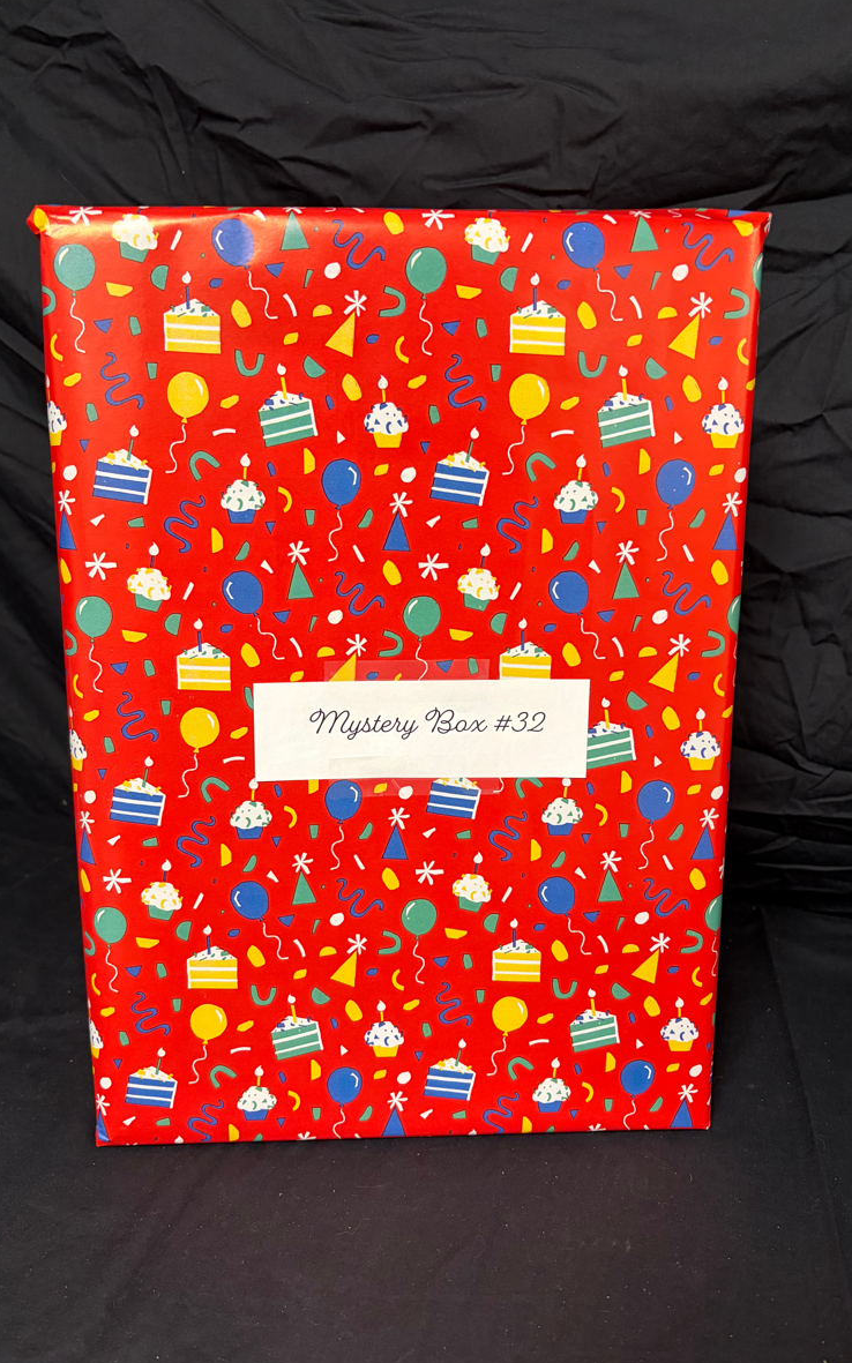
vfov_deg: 66.5
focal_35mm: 28
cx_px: 383
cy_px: 687
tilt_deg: -14.1
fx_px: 1040
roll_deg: +0.1
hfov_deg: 44.5
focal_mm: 5.96
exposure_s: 1/60
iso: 200
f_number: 1.6
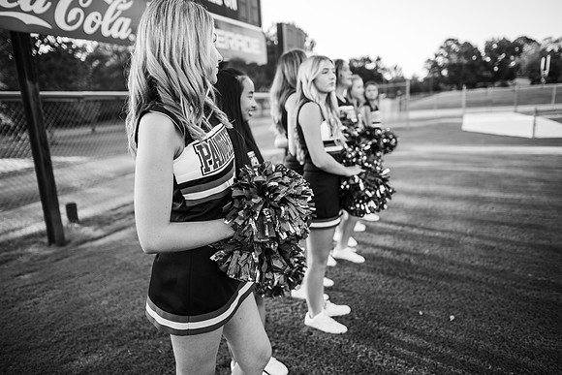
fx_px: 375
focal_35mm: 24
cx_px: 281
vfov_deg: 53.2
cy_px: 188
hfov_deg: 73.7
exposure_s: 1/500
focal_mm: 24
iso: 125
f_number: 2
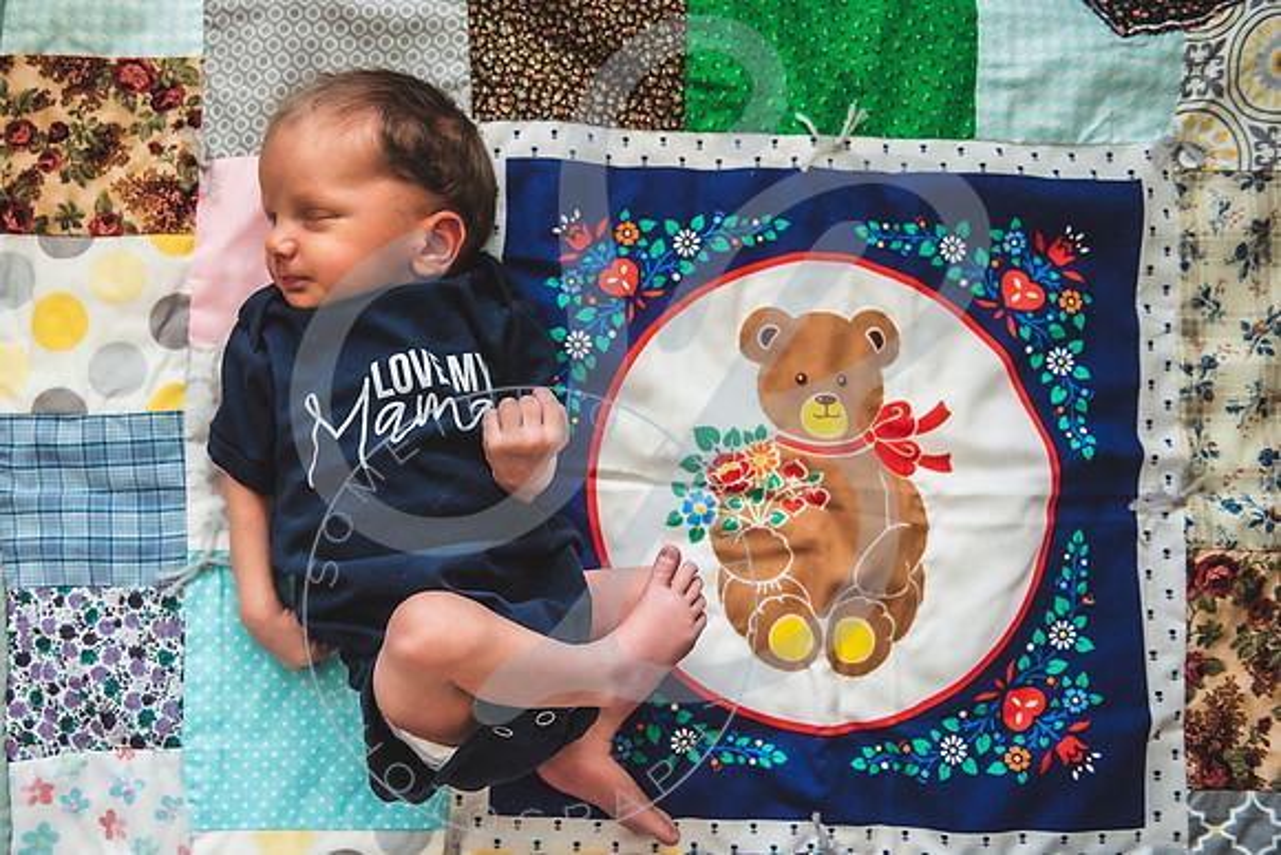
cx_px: 518
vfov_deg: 34.5
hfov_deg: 49.6
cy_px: 398
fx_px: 1377
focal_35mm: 39
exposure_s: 1/125
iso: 1000
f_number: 2.8
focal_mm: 32
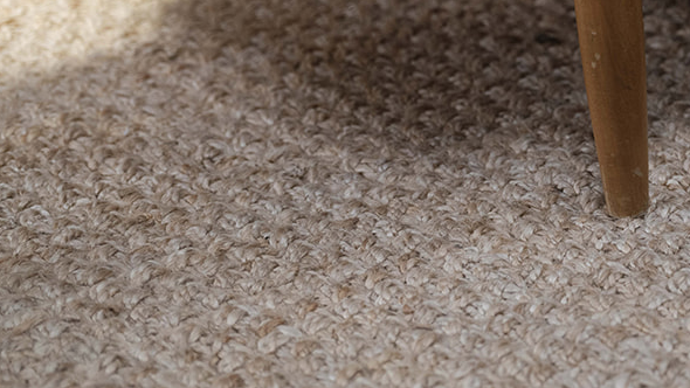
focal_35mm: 130
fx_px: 2379
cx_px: 910
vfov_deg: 9.1
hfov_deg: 15.7
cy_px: -181
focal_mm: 55
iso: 1250
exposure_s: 1/100
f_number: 2.5
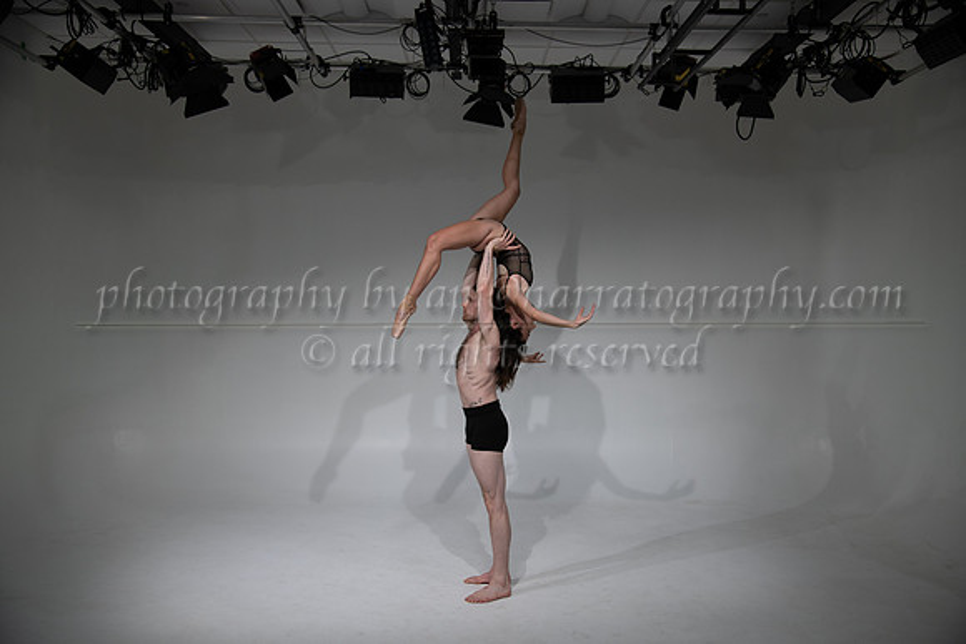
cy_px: 322
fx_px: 859
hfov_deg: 58.7
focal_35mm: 32
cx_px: 483
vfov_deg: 41.1
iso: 400
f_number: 4
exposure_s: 1/250
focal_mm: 32
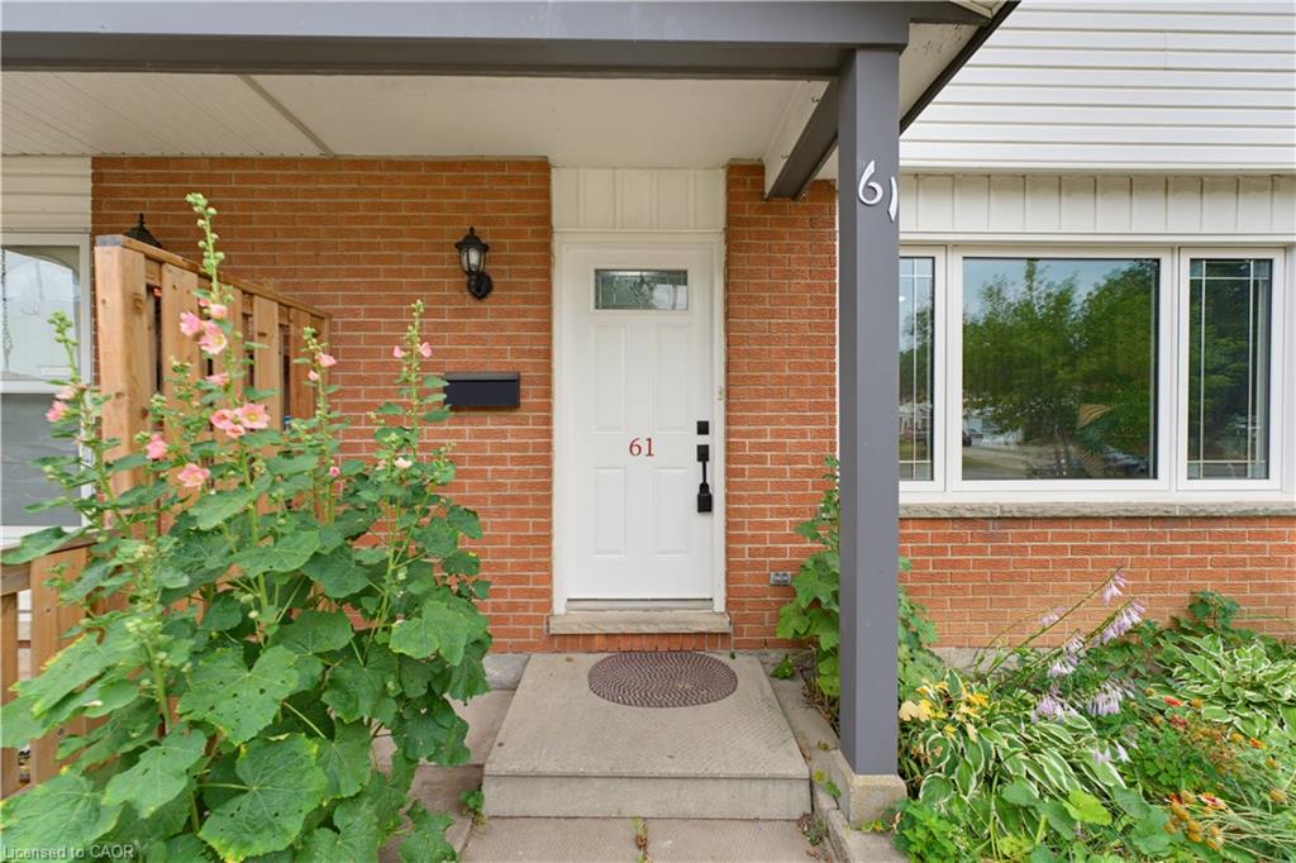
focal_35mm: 14
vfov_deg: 81.2
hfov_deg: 104.3
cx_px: 648
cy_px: 432
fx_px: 504
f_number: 8
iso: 400
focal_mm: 14
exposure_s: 1/50
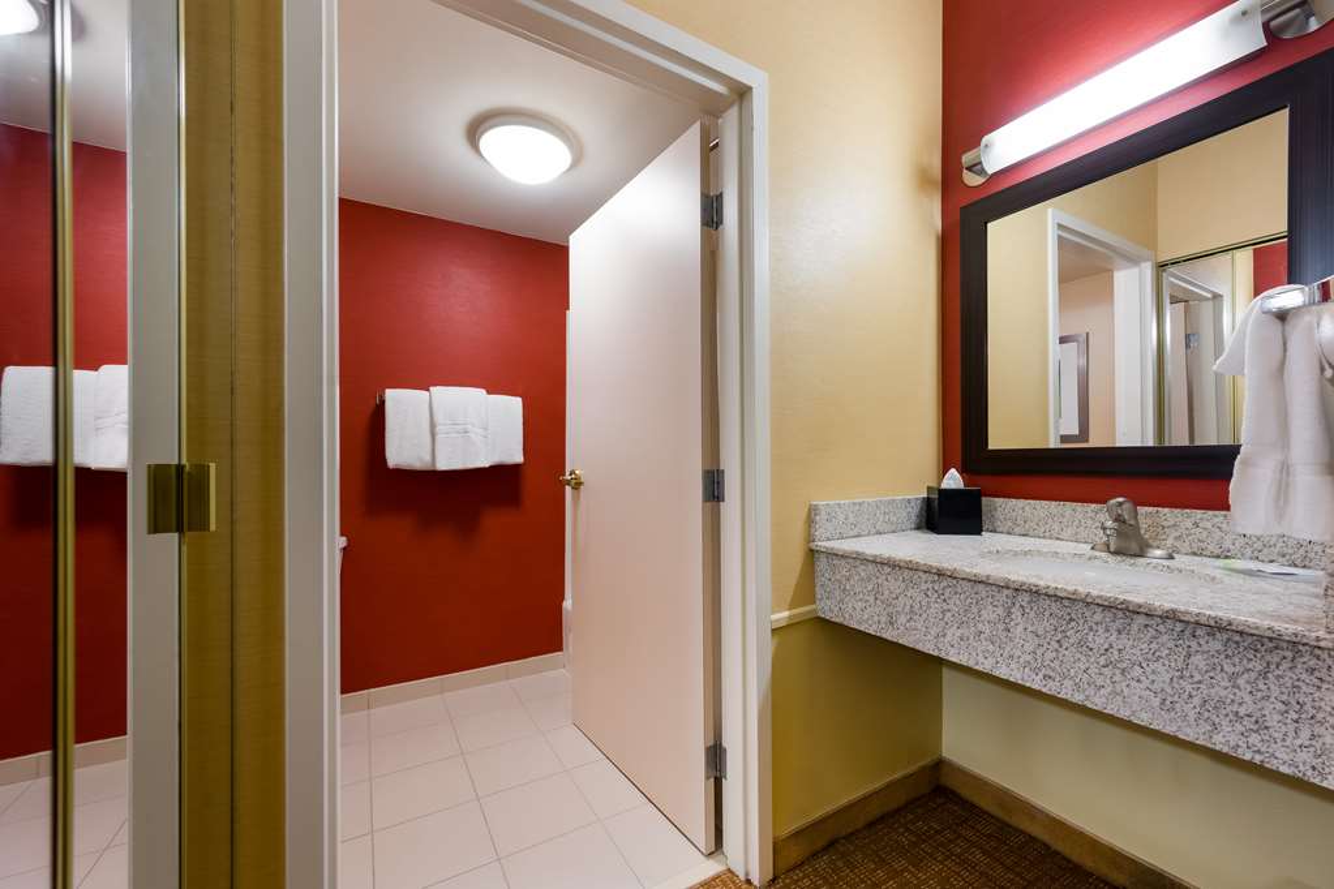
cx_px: 667
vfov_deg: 81.2
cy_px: 444
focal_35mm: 14
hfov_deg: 104.3
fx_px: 519
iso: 400
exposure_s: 1/1.25
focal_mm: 14
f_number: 8
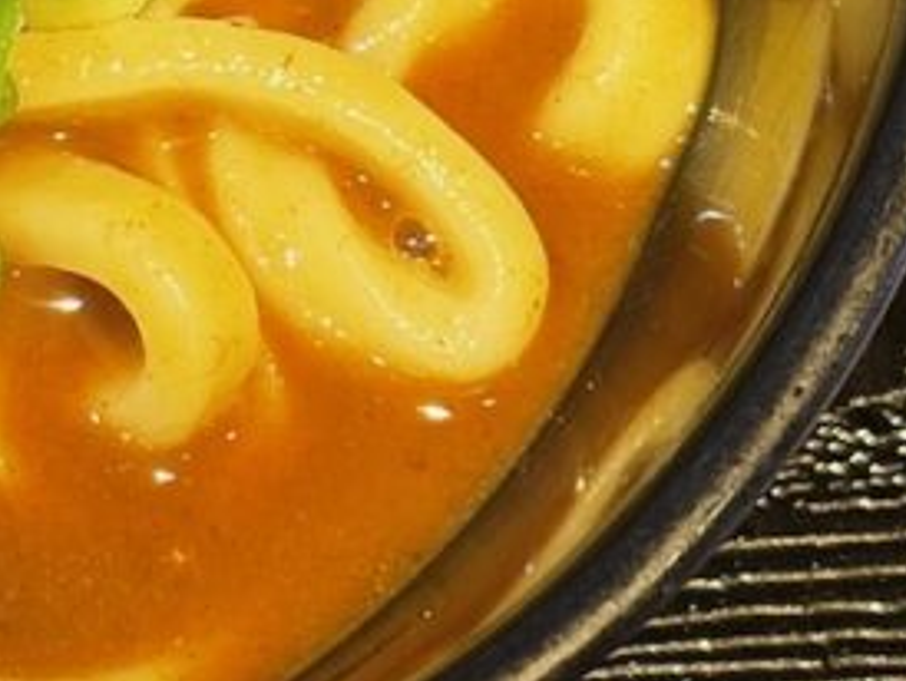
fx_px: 5082
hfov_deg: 10.0
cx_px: -324
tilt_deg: -65.4
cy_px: -268
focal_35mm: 194
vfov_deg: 7.6
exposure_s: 1/51
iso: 50
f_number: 1.6
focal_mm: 5.96
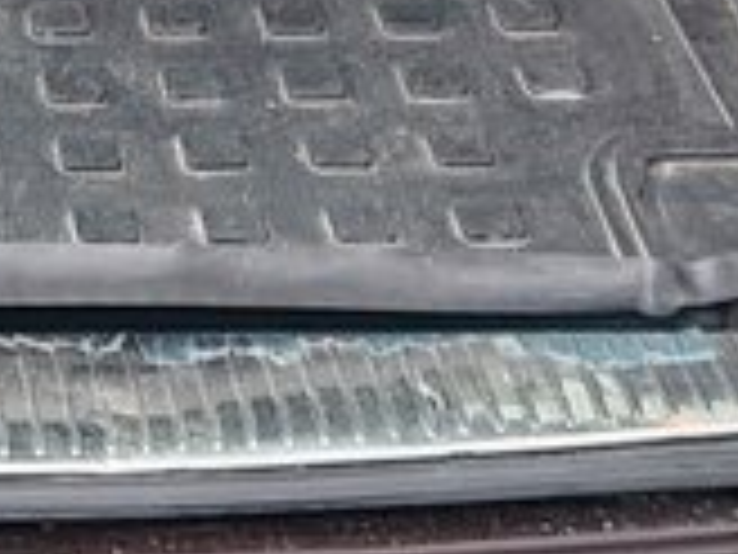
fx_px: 3752
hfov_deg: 10.9
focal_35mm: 176
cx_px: -252
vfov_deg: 8.0
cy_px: -568
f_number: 1.75
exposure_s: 1/50
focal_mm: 5.25
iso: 197
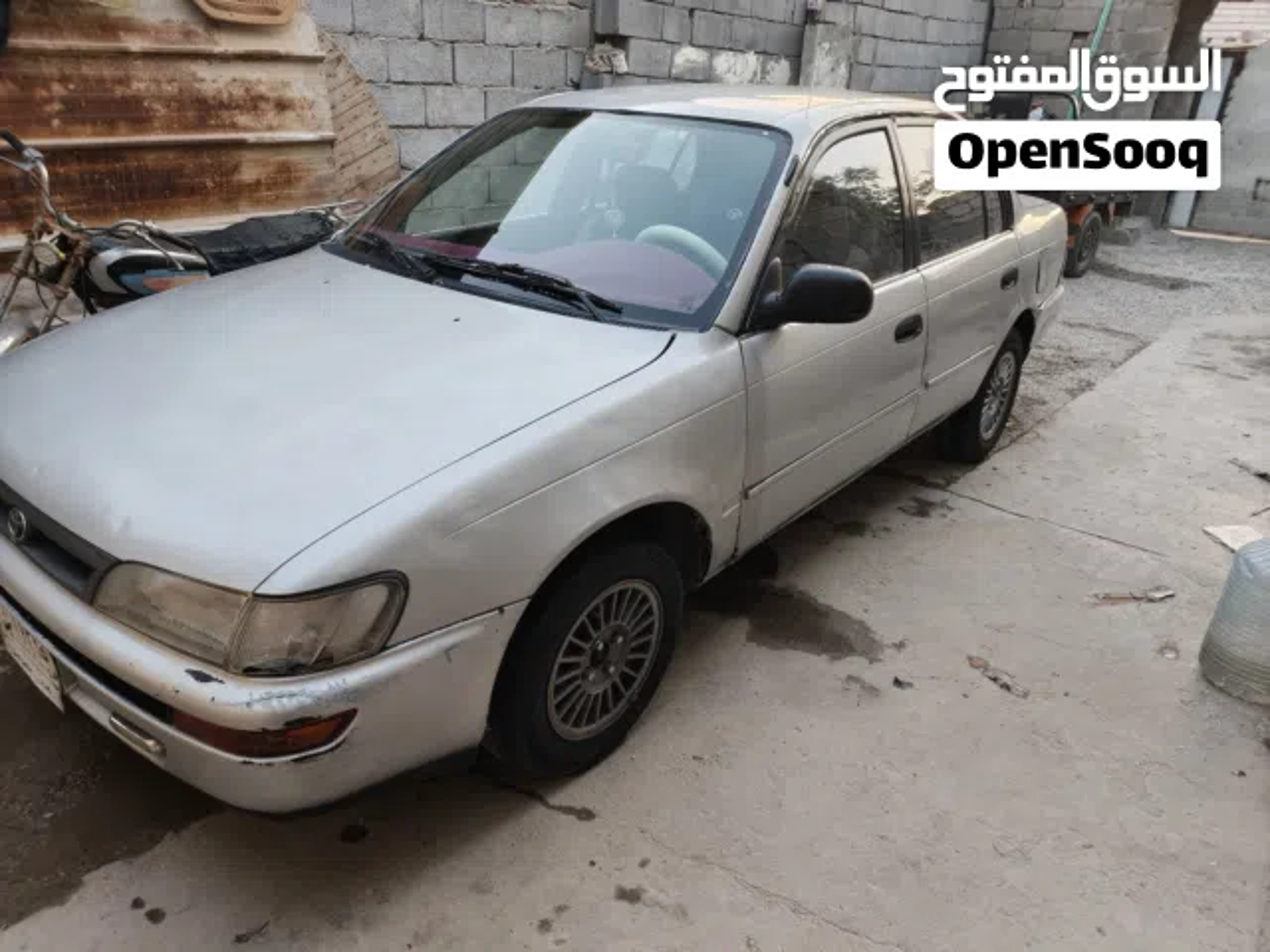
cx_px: 635
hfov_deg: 73.9
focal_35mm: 23
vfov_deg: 58.9
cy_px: 476
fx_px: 844
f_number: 1.8
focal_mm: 5.56
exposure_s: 1/100
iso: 140
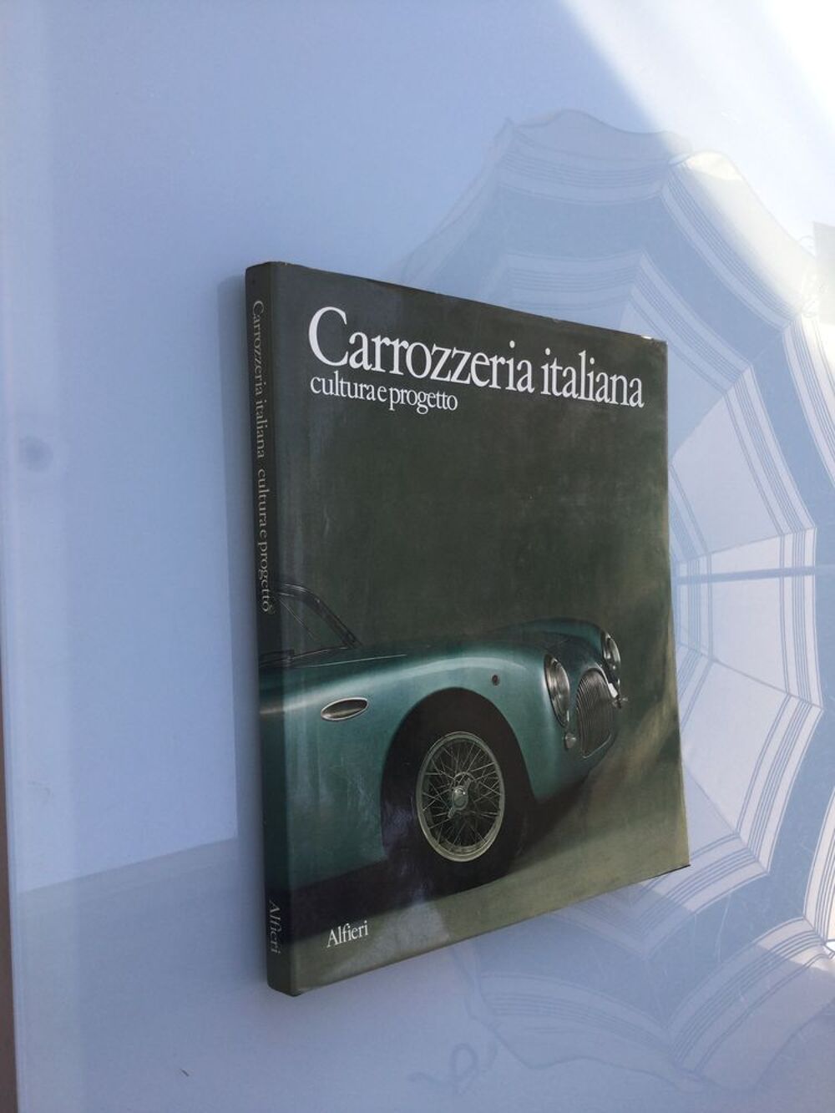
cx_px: 418
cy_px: 556
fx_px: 997
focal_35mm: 31
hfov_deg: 45.4
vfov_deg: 58.3
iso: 25
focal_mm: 3.3
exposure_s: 1/101
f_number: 2.4
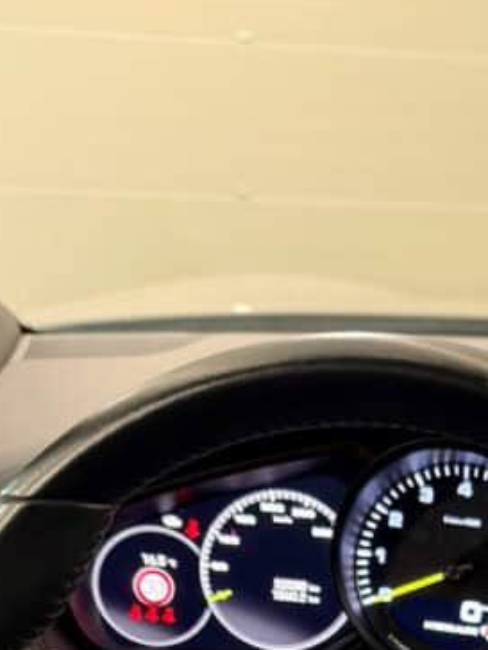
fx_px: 1316
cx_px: 399
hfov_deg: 20.7
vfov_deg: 24.6
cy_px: 821
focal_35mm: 70
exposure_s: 1/37
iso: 500
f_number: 1.5
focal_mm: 6.9
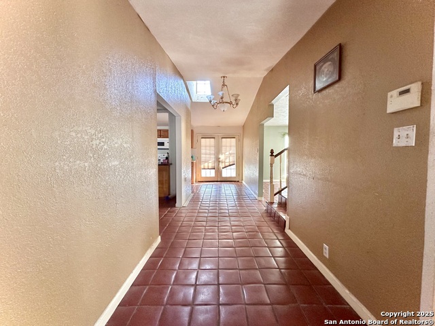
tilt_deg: -2.7
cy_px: 163
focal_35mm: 14
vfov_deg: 85.7
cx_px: 218
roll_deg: -0.3
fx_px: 176
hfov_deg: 102.1
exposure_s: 1/62
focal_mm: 2.22
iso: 320
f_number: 2.2
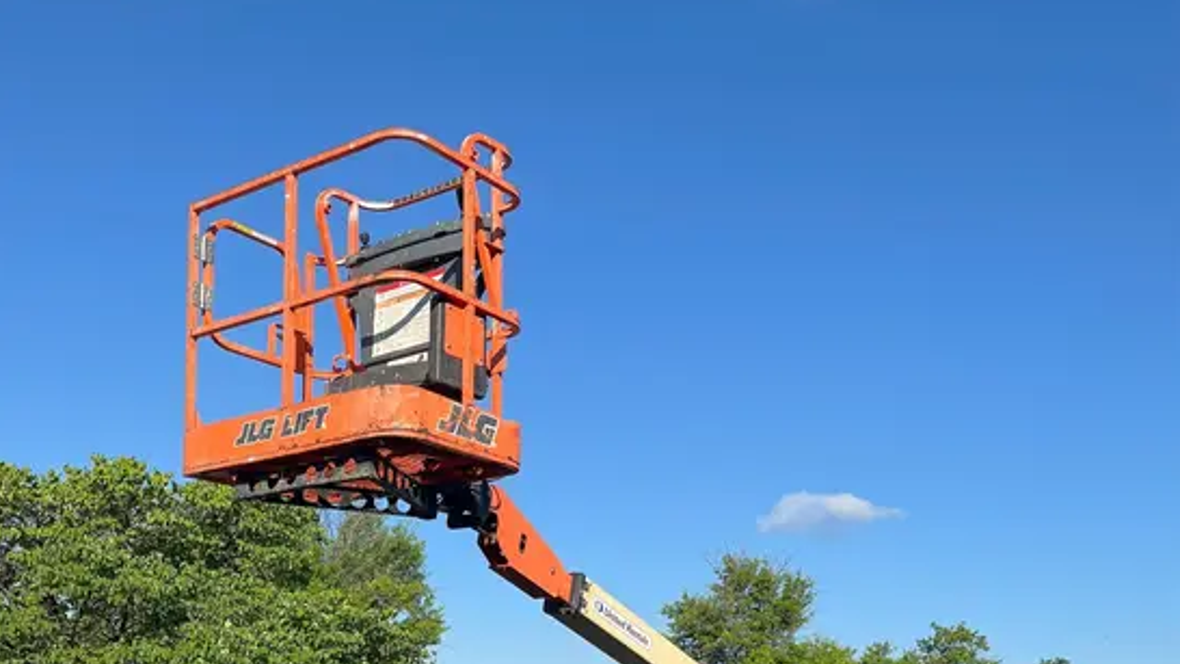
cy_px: 624
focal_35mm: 38
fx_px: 1189
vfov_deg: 29.6
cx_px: 590
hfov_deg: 52.8
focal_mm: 5.1
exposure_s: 1/2571
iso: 50
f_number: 1.6
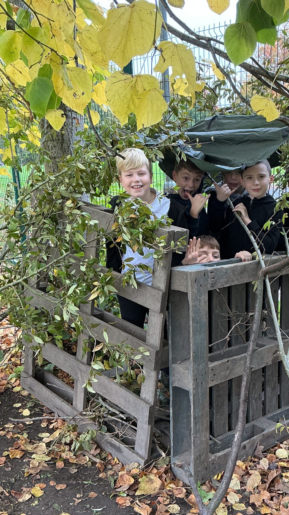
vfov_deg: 48.3
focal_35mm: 42
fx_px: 572
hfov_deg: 28.1
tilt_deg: -14.4
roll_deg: +2.0
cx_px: 199
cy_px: 280
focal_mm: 3
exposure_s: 1/50
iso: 32
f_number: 1.8
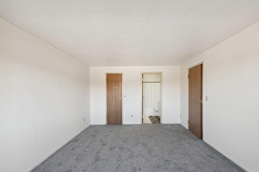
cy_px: 90
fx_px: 108
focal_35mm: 15
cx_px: 132
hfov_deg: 100.4
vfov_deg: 77.3
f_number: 8
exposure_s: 1/8
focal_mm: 14
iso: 100
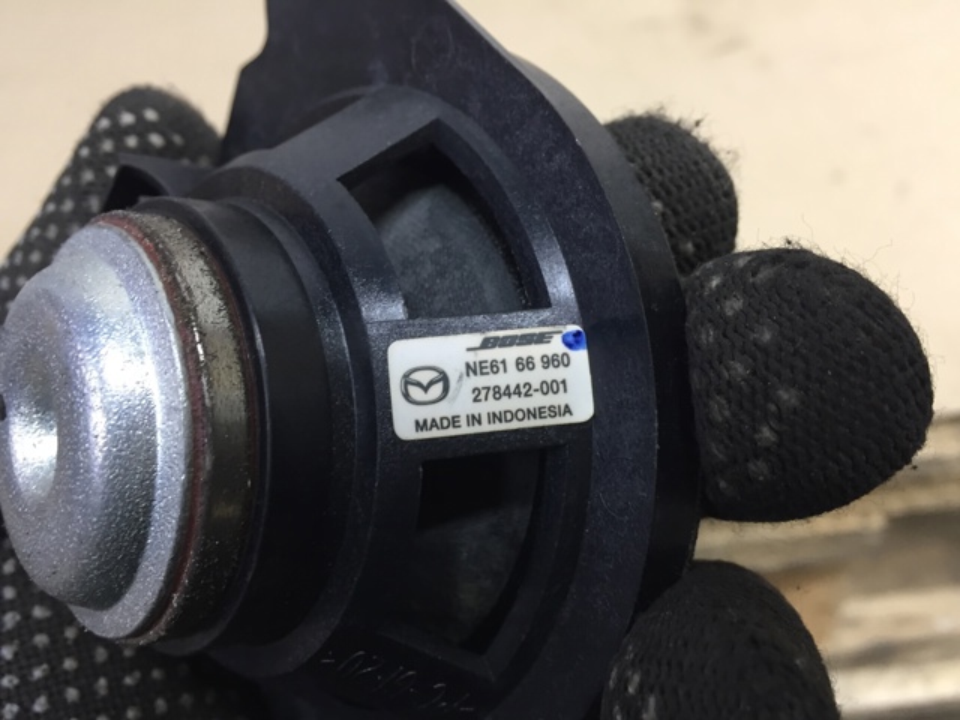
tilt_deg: -44.4
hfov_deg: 61.7
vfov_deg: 48.2
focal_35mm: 29
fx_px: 804
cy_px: 360
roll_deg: +14.6
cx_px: 480
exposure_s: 1/33
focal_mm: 4.15
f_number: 2.2
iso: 125
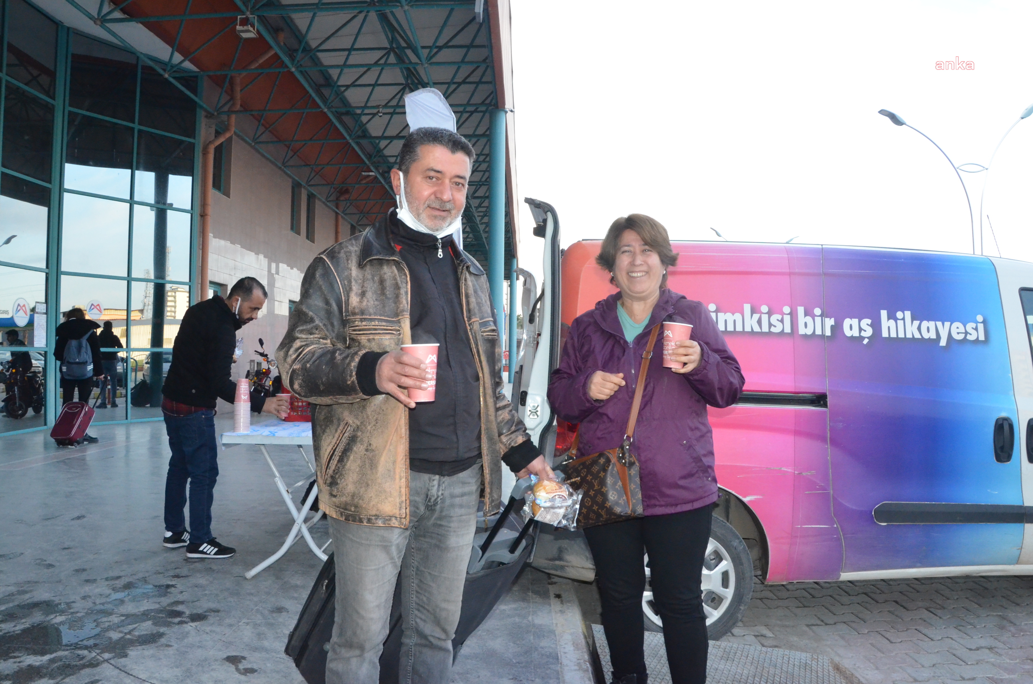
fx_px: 1718
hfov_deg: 33.5
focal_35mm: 60
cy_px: 342
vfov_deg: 22.5
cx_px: 516
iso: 3200
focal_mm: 40
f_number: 16
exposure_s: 1/250
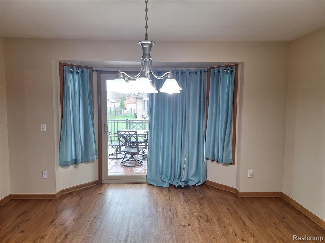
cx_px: 162
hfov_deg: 73.9
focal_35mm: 23
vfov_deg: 58.9
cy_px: 122
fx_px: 216
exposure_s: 1/60
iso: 50
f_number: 1.8
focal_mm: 5.54
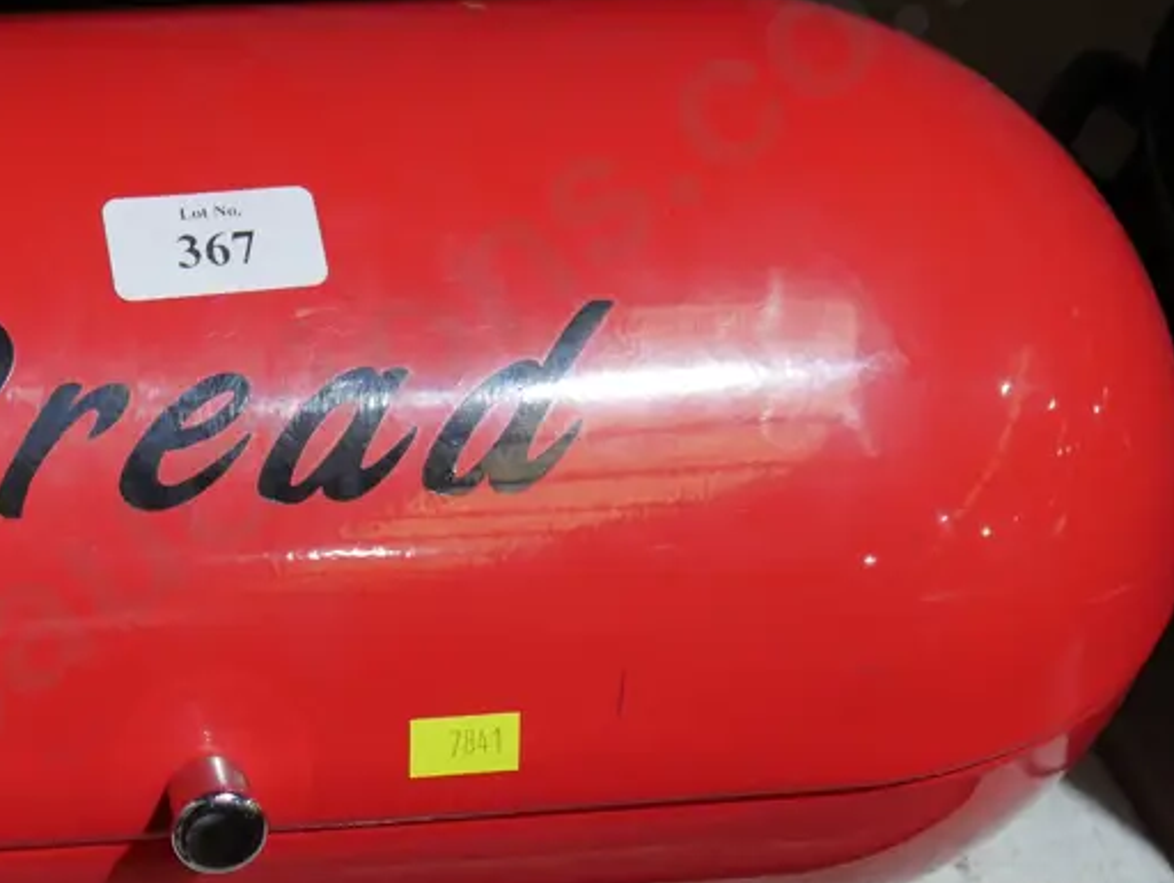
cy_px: 552
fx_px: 2987
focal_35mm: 88
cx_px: 142
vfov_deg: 16.8
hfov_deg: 21.8
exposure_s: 1/60
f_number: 4.7
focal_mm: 22
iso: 400
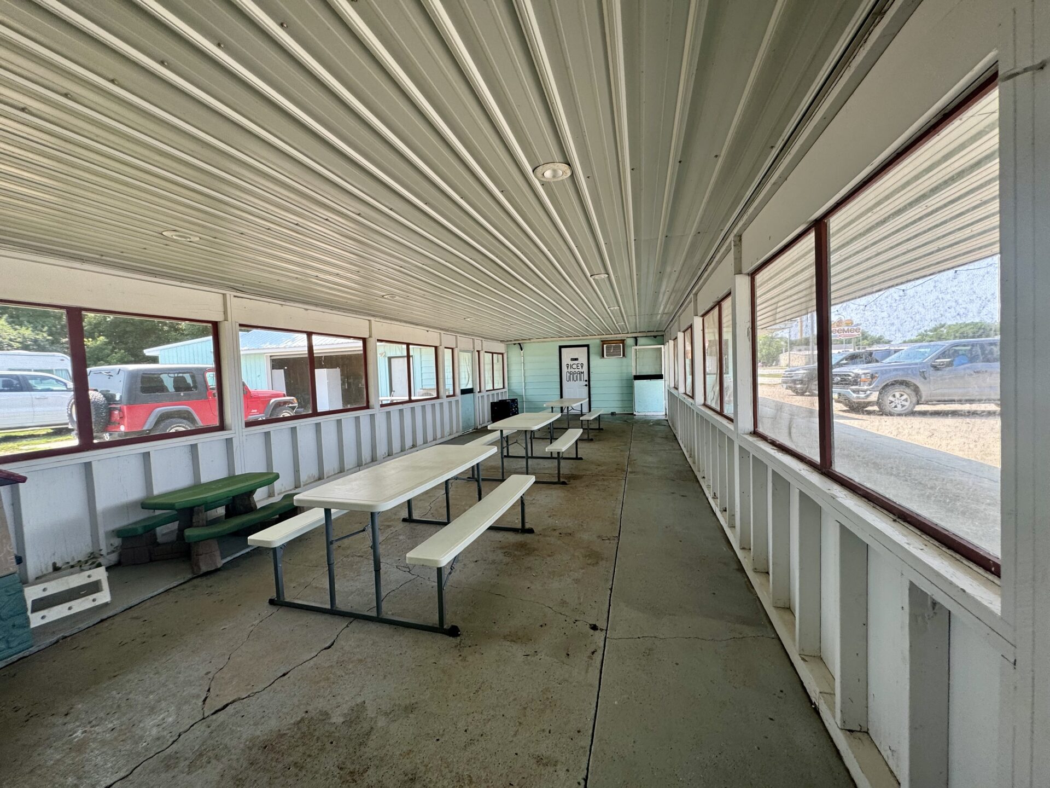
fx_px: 425
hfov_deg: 102.1
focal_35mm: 14
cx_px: 525
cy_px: 394
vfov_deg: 85.7
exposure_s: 1/135
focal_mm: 2.22
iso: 40
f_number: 2.2
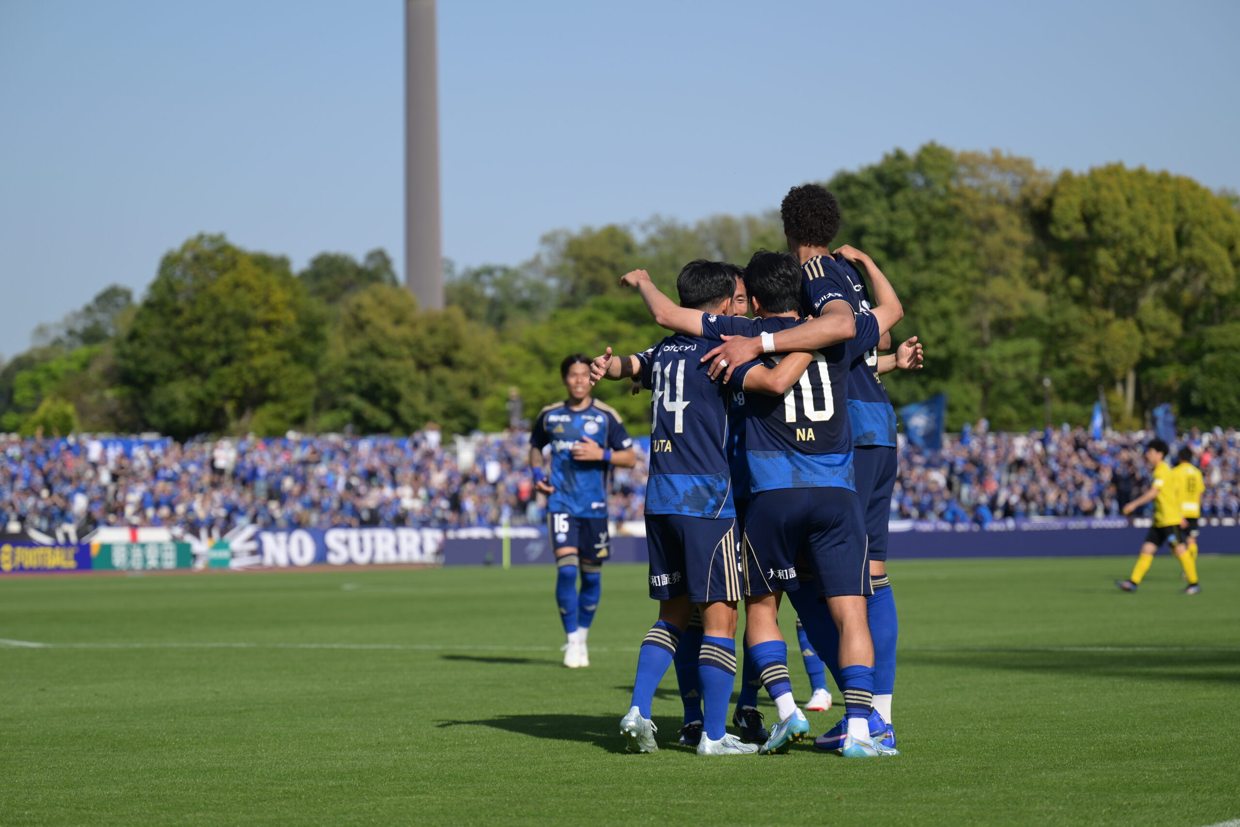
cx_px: 620
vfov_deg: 11.0
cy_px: 414
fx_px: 4305
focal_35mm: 125
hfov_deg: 16.4
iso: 160
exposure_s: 1/2000
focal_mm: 125
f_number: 4
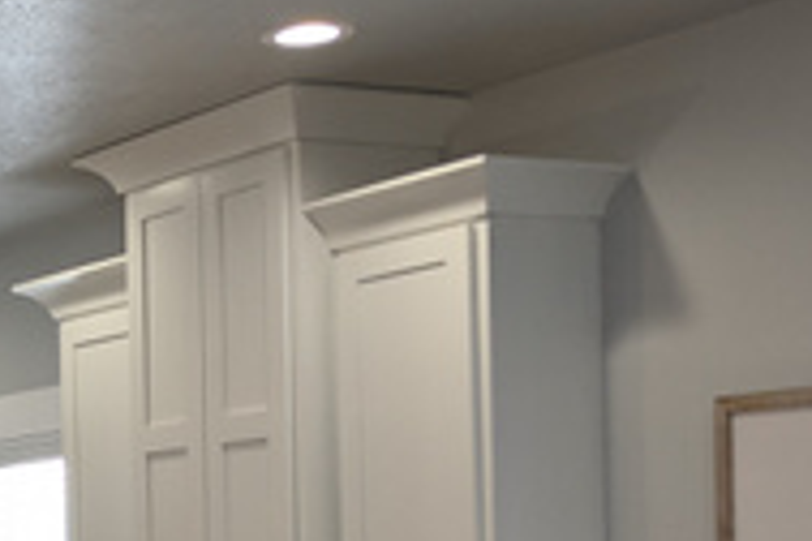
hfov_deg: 19.4
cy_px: 627
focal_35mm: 95
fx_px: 2143
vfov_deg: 14.0
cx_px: -318
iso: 49
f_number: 1.8
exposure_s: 1/125
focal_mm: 4.44
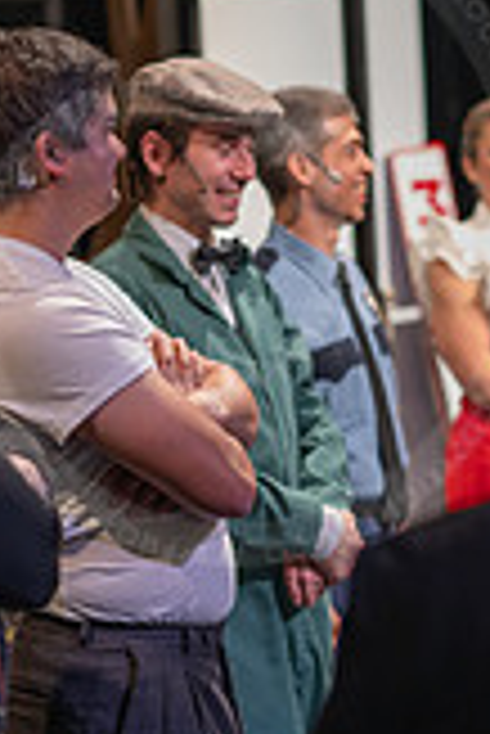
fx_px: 2811
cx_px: 243
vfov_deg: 14.9
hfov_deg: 10.0
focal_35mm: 138
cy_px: 374
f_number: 1.6
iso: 640
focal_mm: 50
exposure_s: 1/400
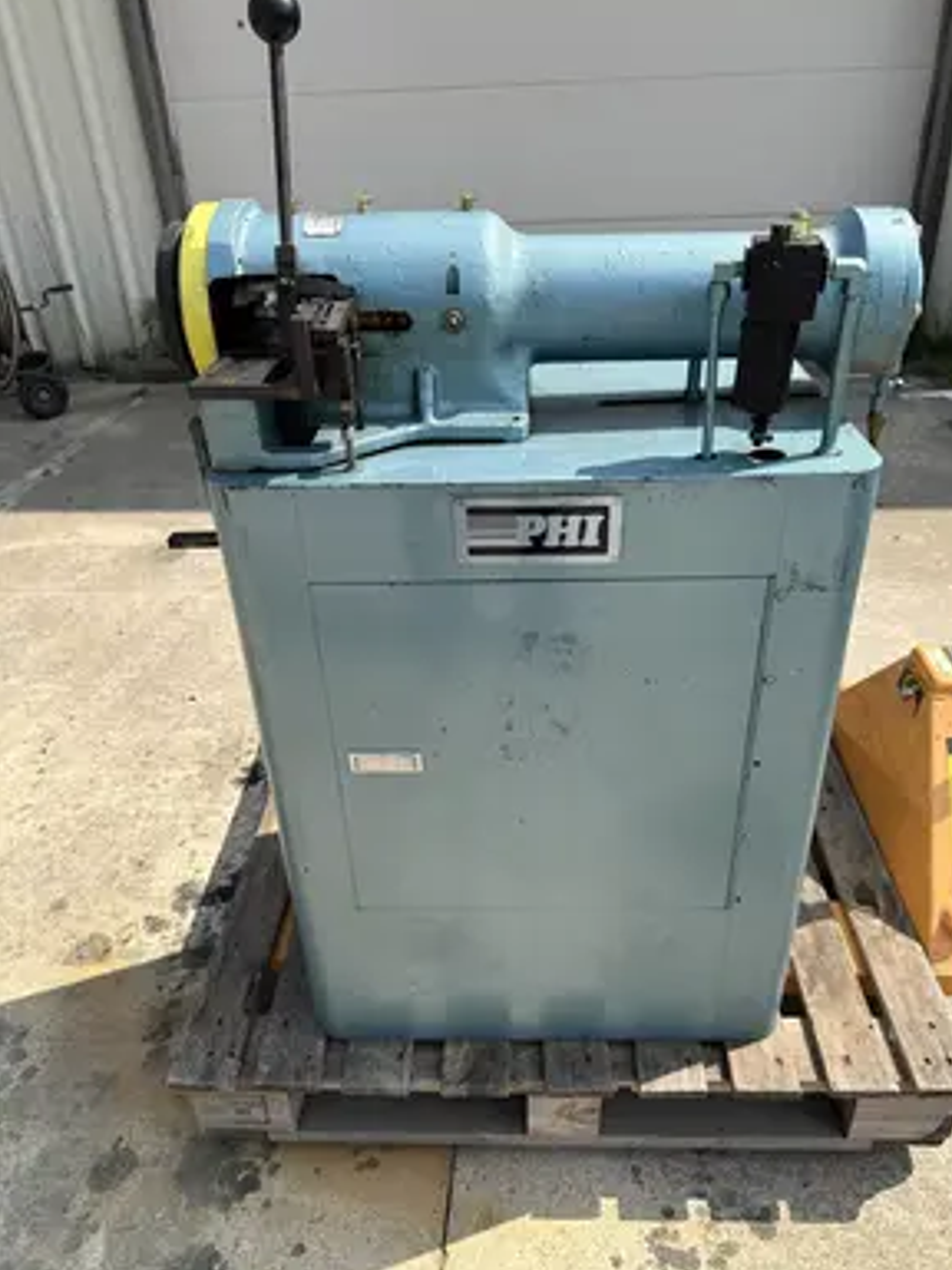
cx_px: 493
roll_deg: +3.8
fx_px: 917
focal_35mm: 25
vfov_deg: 69.4
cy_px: 625
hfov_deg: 54.9
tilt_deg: -30.3
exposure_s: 1/3247
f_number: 1.78
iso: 80
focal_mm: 6.86
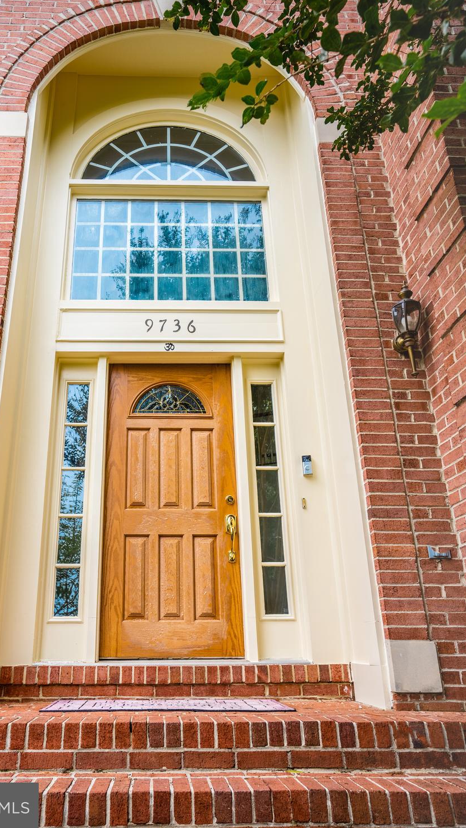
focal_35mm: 24
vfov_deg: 76.3
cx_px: 186
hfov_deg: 47.4
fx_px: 527
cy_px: 397
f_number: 5.6
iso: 500
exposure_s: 1/1000
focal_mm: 22
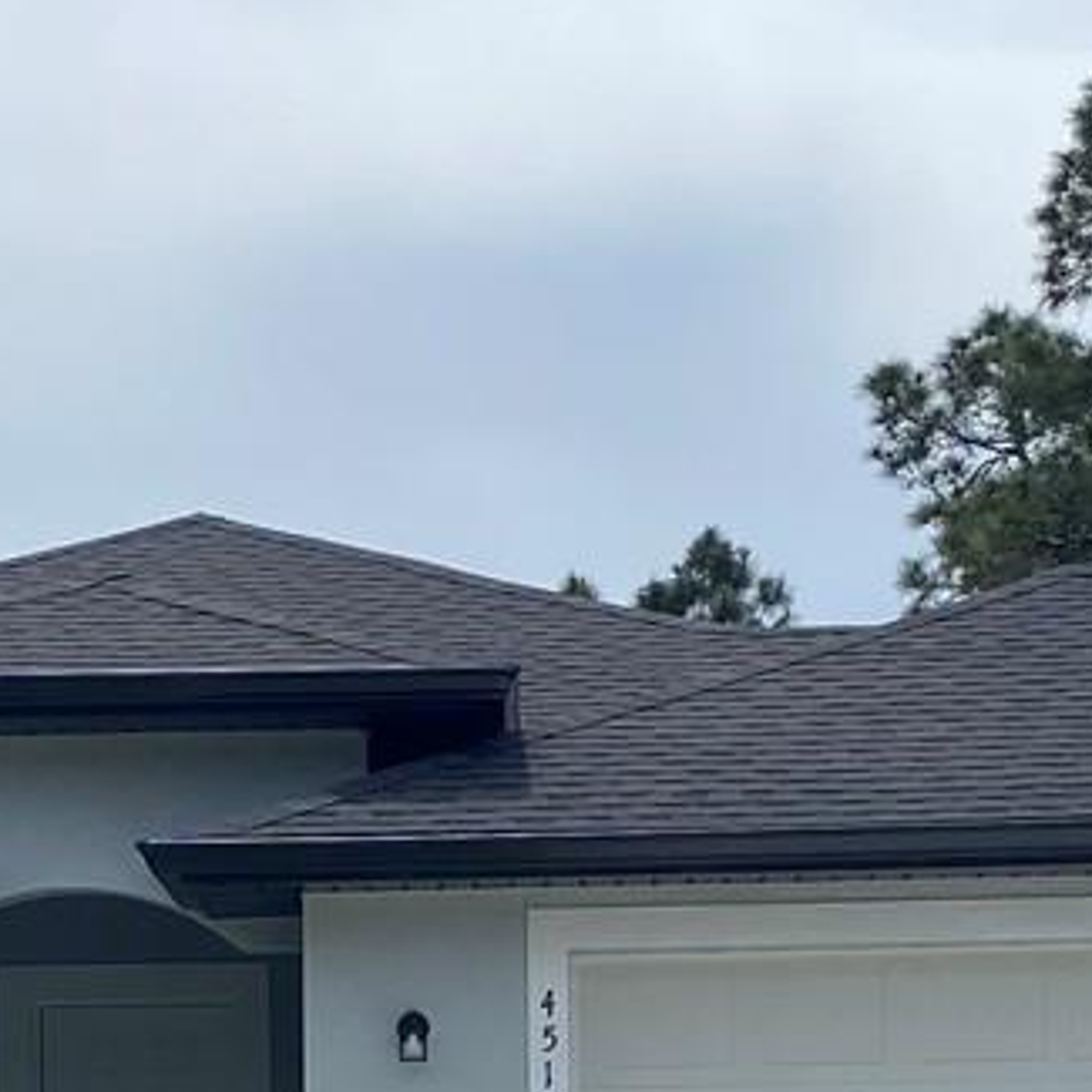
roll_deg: +0.3
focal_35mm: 113
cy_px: 1357
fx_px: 4033
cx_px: 252
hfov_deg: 15.3
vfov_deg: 14.8
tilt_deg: +1.9
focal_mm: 4.25
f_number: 1.8
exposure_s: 1/5747
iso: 32
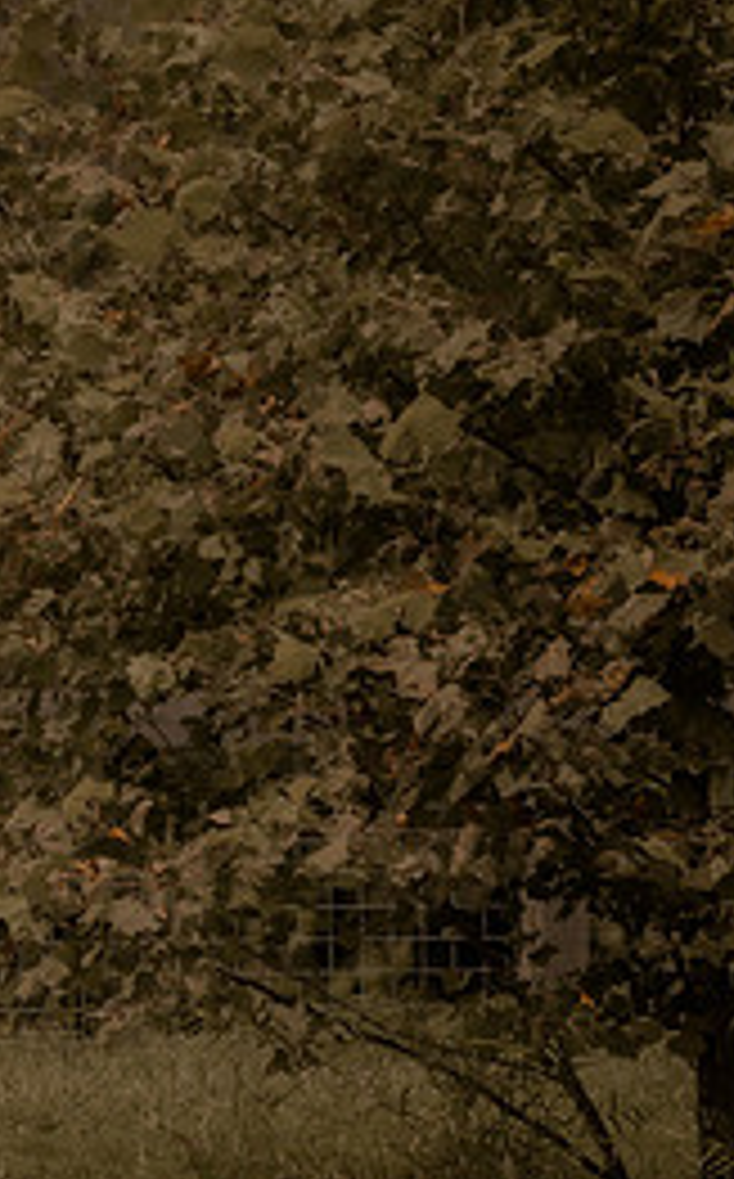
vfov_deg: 4.5
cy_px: 747
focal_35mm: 467
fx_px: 14996
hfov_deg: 2.8
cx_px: -293
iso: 125
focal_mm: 200
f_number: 2.8
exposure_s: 1/1600
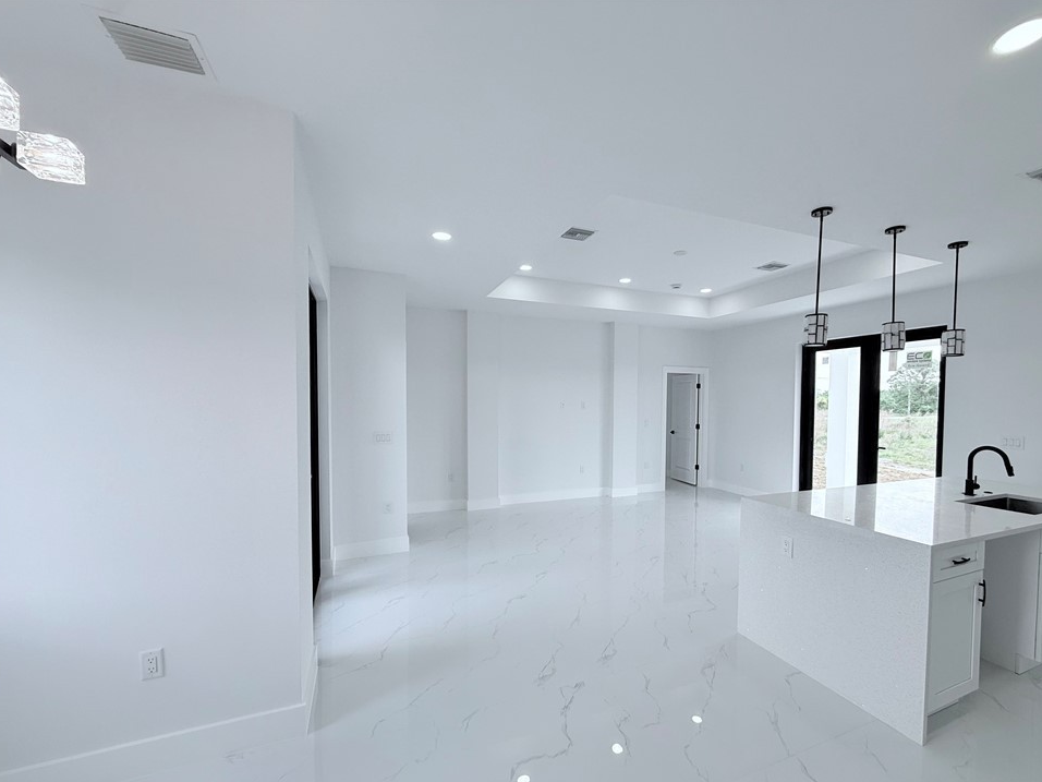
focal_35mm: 15
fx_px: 452
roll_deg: +0.1
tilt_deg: -1.1
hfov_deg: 98.1
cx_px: 548
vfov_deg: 81.6
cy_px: 417
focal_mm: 2.22
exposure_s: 1/277
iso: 64
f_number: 2.2
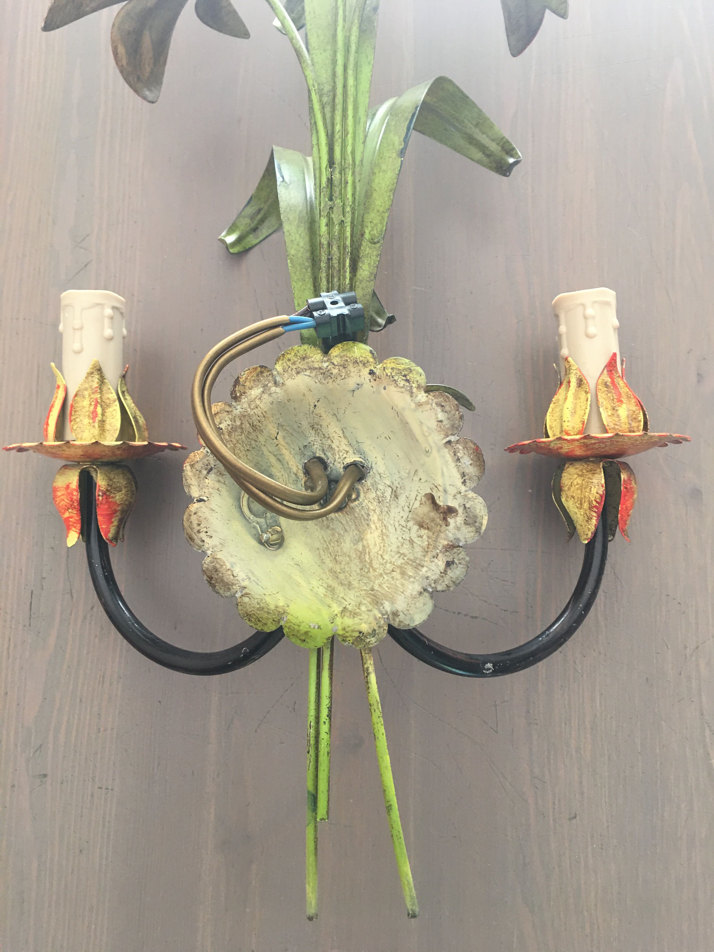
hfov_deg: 48.2
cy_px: 476
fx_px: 798
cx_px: 357
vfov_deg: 61.7
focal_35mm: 29
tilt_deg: -82.3
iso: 50
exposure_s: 1/17
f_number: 2.2
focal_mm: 4.15
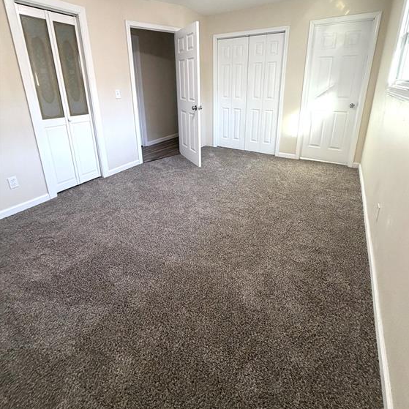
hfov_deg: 84.0
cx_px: 209
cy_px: 149
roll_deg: +0.3
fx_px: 227
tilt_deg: -16.9
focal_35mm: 17
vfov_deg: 82.1
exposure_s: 1/60
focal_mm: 2.22
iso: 200
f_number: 2.2
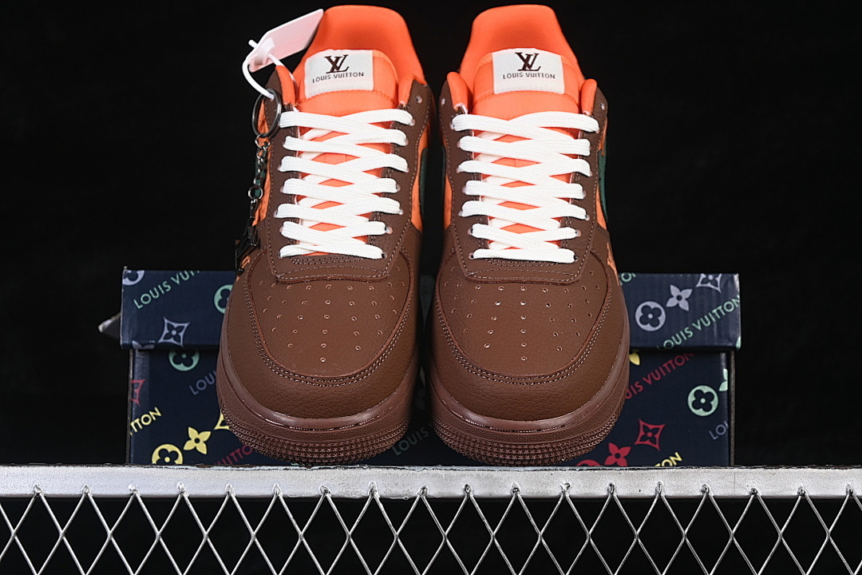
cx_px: 431
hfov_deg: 27.0
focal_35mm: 75
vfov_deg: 18.2
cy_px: 288
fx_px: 1796
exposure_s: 1/60
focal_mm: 50
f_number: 6.3
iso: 160
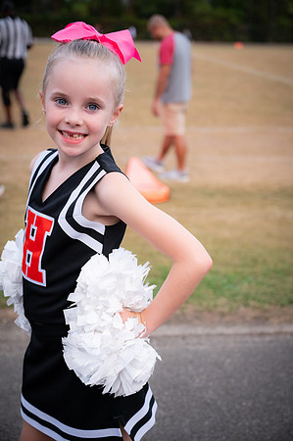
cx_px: 146
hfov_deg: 23.3
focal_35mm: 58
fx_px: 710
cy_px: 220
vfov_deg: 34.5
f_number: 4
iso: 640
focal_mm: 58
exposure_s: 1/640
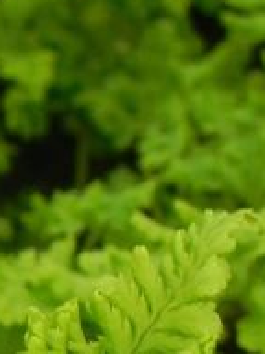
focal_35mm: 2517
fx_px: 25692
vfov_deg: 0.8
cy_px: 651
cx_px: -48
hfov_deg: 0.6
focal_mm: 107.6
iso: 160
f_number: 5
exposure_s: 1/40
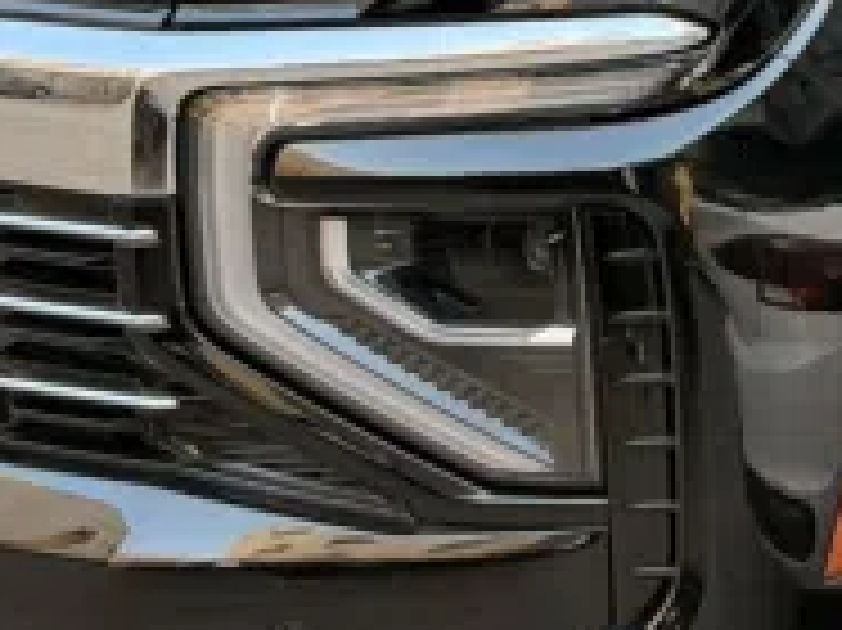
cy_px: 176
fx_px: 3987
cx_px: 932
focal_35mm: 164
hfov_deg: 11.9
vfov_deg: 9.0
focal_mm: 6.76
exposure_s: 1/203
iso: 125
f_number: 1.78
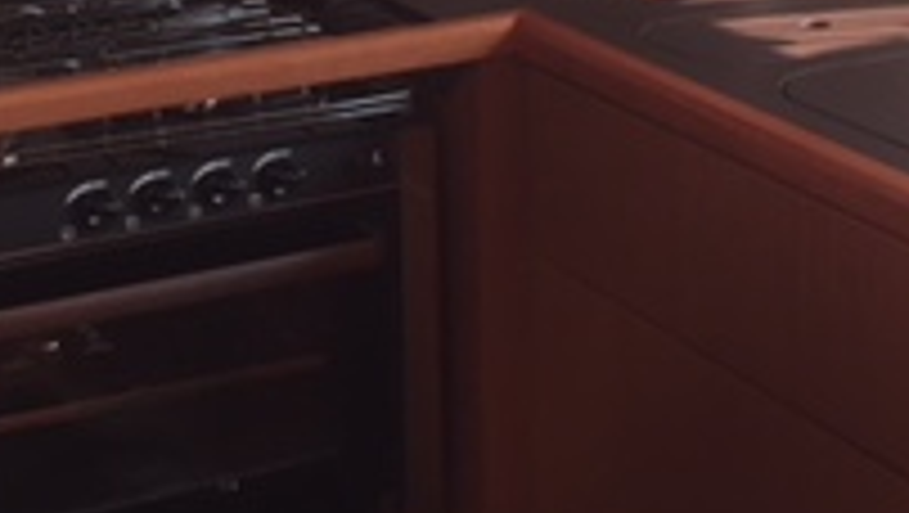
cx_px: 554
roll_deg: +0.2
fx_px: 2412
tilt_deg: -7.8
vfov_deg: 11.7
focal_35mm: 100
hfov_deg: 21.3
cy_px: -212
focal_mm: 4.15
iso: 40
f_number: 2.2
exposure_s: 1/50
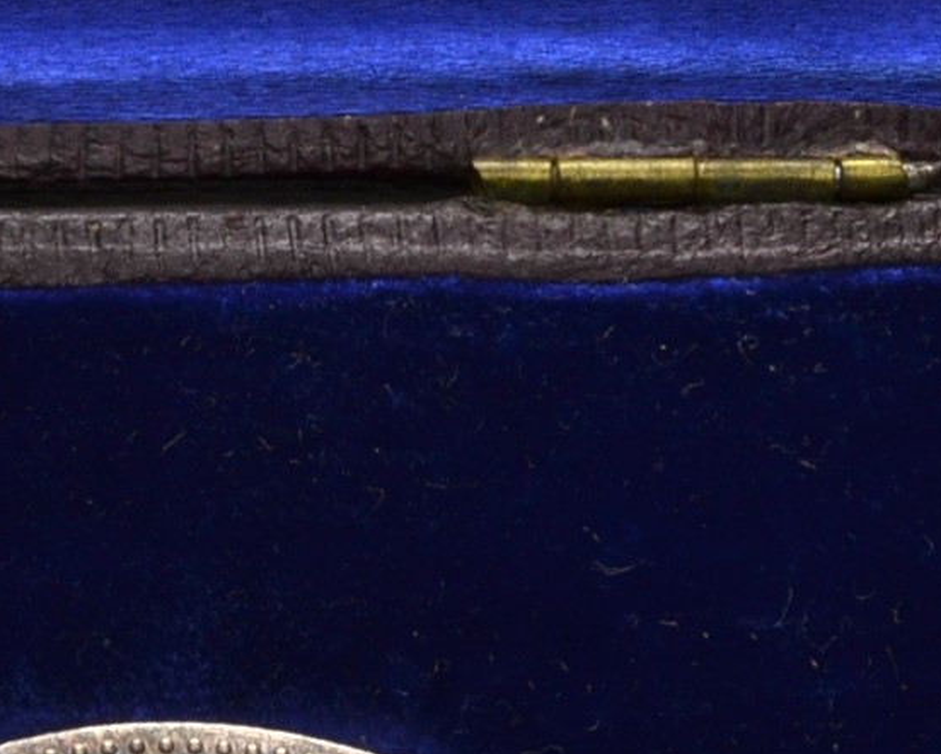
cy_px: 1307
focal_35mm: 188
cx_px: 215
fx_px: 5238
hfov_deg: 10.2
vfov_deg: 8.0
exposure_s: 1/200
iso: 400
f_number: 14
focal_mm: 30
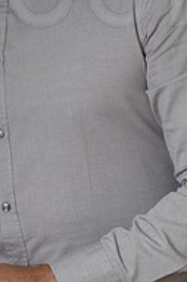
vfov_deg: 4.6
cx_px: 91
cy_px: 52
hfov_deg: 3.0
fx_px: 3520
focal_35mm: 451
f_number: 7.1
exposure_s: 1/200
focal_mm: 105
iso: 100
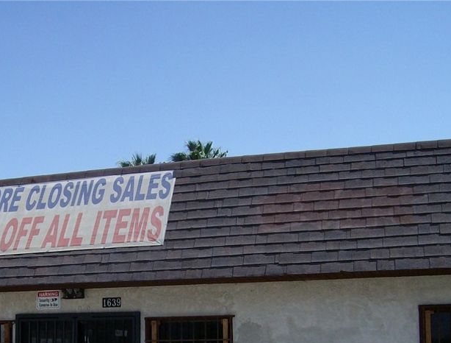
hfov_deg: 31.6
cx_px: 129
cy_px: 285
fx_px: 785
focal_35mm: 60
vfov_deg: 24.1
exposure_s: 1/747
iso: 100
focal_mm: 6
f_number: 4.7
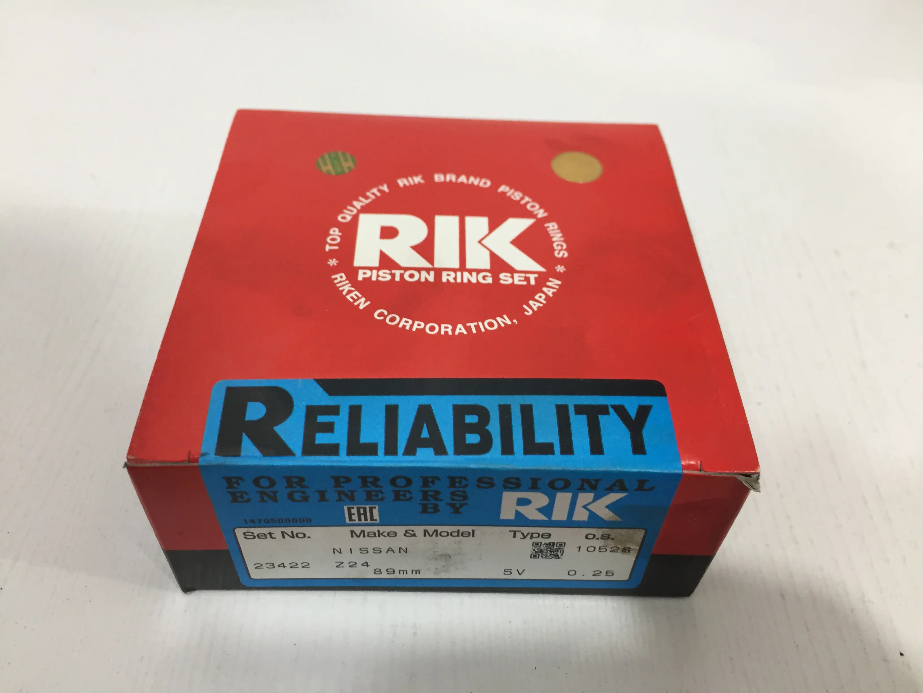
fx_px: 773
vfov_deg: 48.2
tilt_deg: -48.0
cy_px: 346
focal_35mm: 29
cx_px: 462
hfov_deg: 61.7
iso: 100
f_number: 2.2
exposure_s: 1/33
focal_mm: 4.15
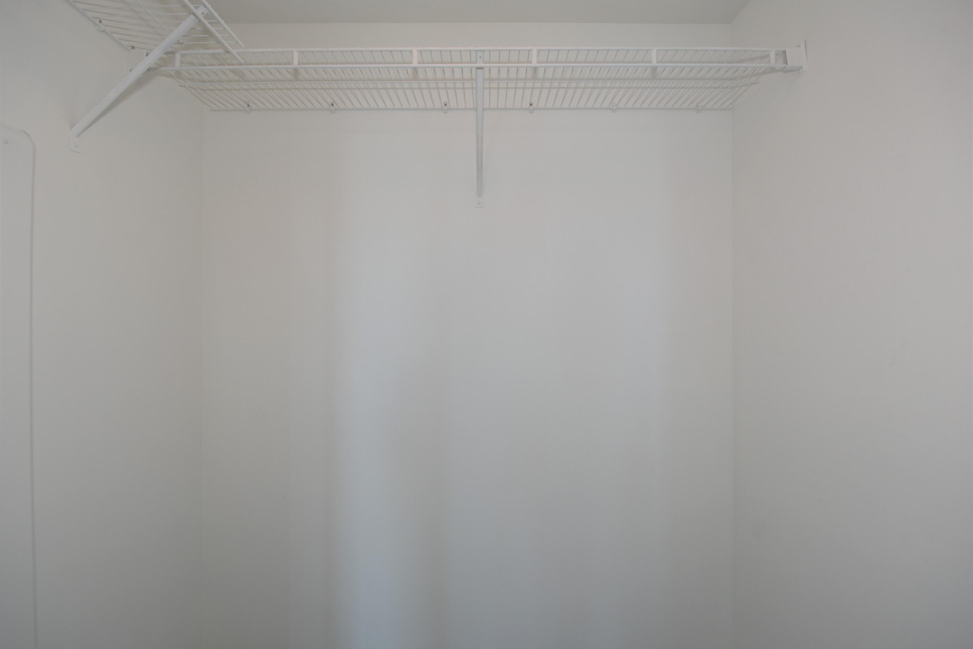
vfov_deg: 77.3
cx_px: 486
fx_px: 405
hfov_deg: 100.4
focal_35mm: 15
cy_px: 324
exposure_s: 1/60
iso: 200
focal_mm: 10
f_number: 5
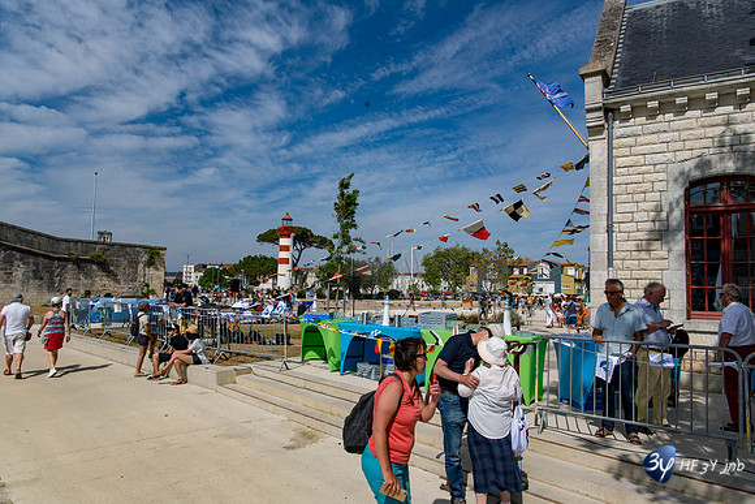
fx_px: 503
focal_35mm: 24
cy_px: 252
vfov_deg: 53.2
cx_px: 378
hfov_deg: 73.7
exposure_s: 1/400
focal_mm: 24
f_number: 11
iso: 64
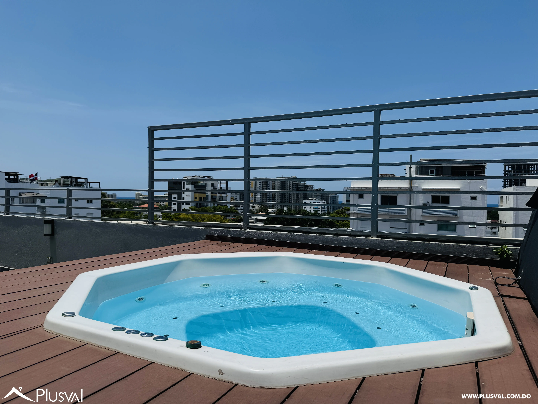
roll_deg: -0.9
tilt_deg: +0.3
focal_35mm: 24
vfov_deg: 56.8
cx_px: 269
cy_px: 202
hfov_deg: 71.6
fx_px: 373
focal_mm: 6.76
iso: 80
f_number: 1.78
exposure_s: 1/12346
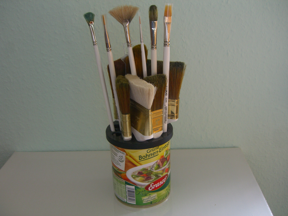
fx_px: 316
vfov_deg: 37.7
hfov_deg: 49.0
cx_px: 144
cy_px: 108
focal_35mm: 38
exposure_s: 1/25
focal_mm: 7.9
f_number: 2.8
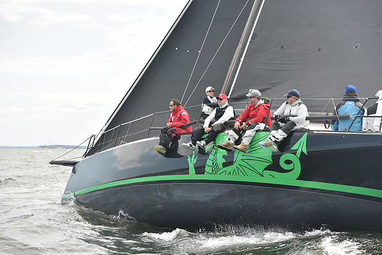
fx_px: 743
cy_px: 128
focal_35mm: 70
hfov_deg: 28.8
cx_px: 191
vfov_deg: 19.5
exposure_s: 1/800
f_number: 4.5
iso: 250
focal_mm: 70
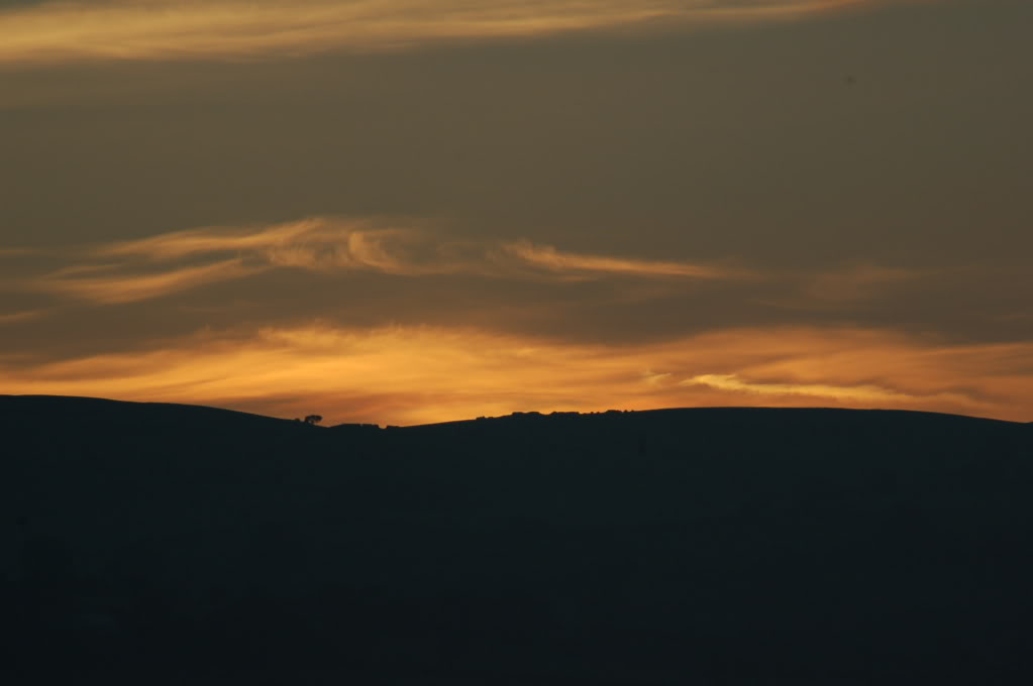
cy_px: 343
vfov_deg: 3.0
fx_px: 12900
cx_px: 516
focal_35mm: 450
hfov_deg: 4.6
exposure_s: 1/500
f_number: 11
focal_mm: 300
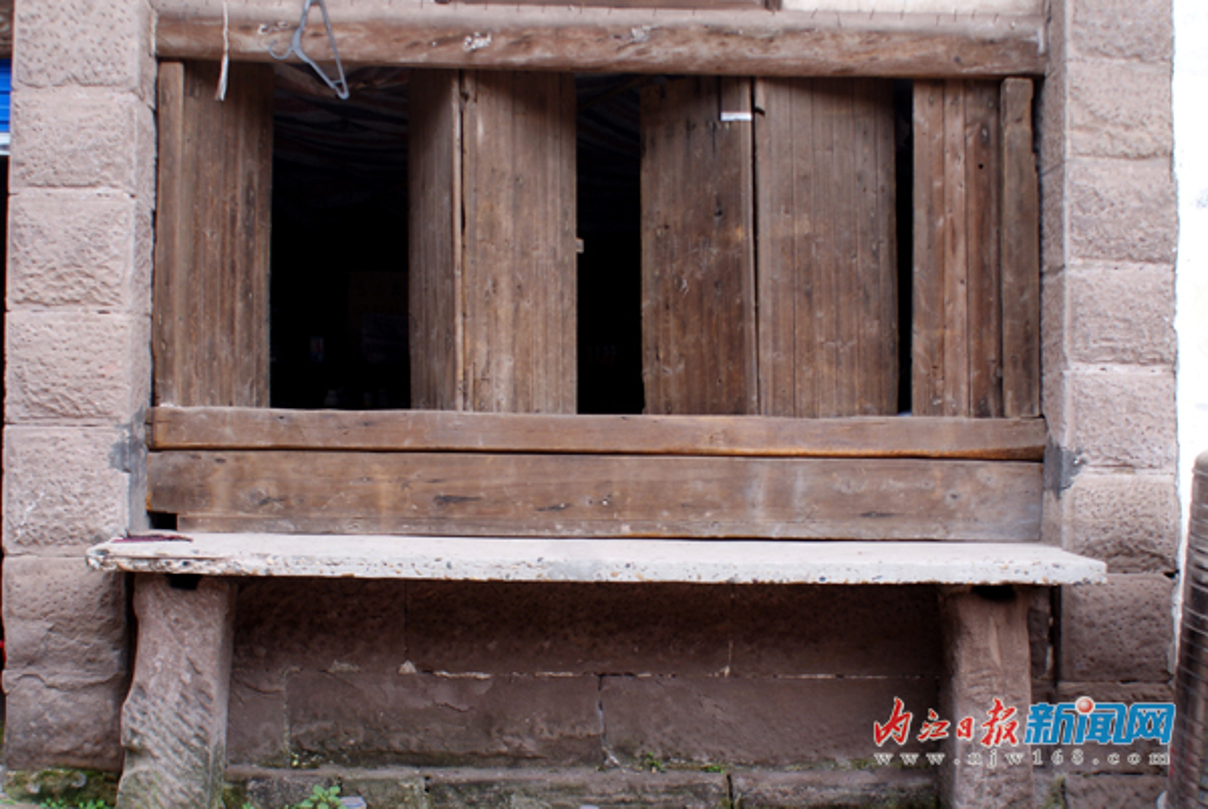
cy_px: 404
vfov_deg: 34.3
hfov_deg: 49.5
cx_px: 604
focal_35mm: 39
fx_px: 1311
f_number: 4.5
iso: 100
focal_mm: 26
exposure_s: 1/40
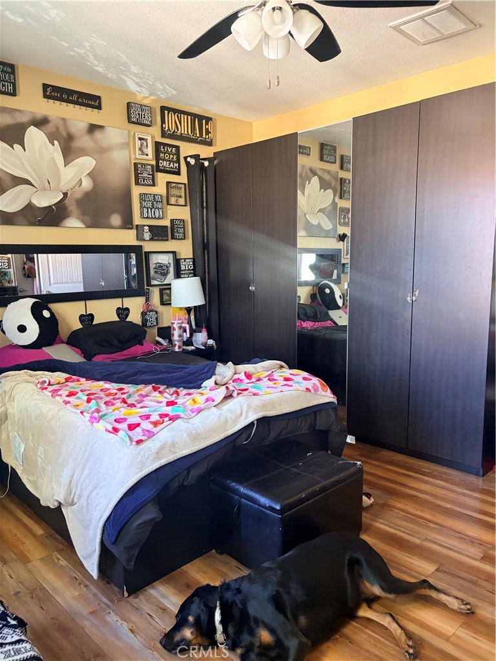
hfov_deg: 53.1
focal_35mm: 26
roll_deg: +0.5
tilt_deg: -7.9
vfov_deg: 67.3
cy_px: 330
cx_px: 248
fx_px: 497
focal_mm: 5.96
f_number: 1.6
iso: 500
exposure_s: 1/40
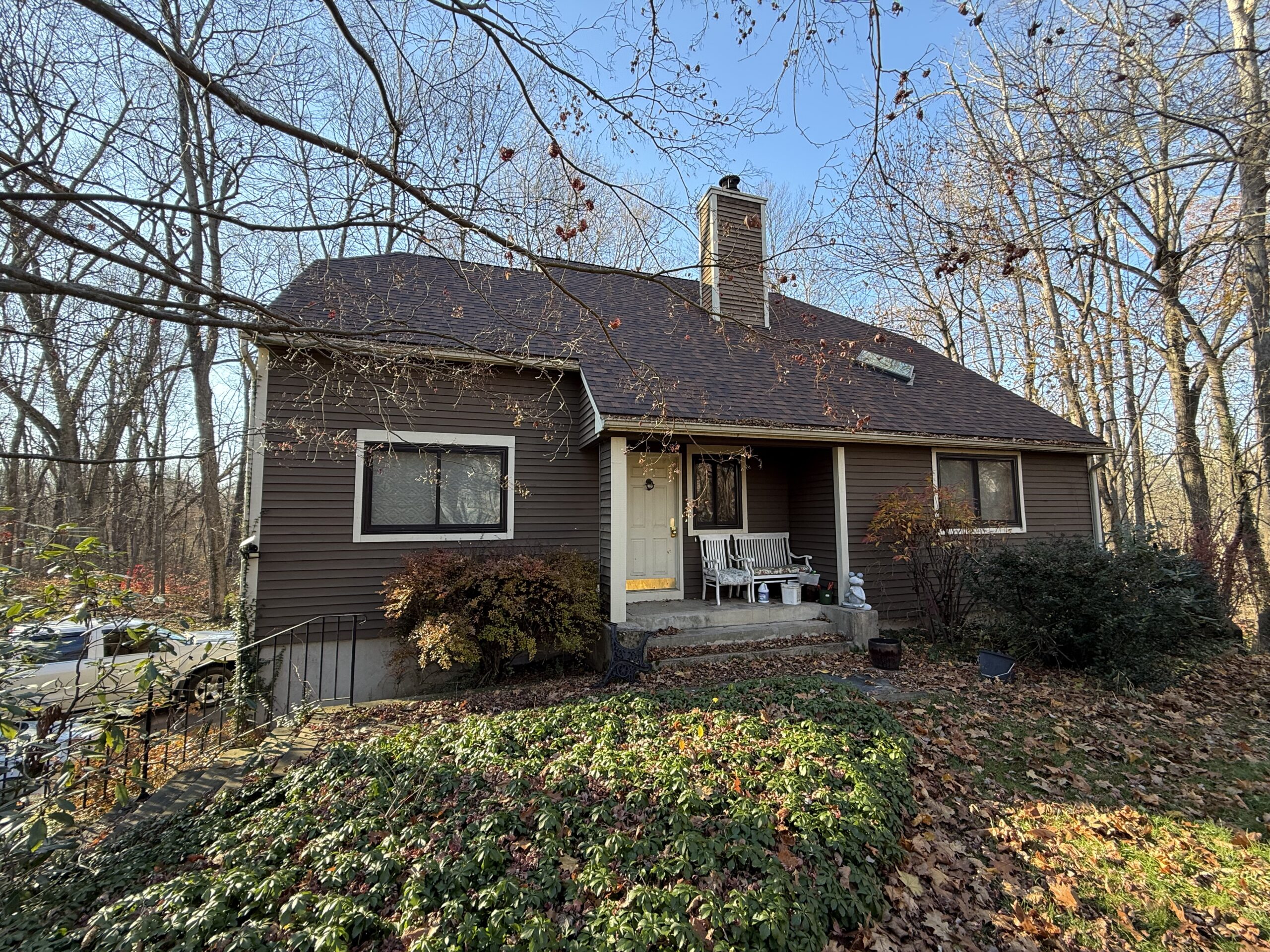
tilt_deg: +4.7
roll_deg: +0.3
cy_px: 476
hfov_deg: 102.1
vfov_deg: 85.7
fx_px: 514
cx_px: 635
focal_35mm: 14
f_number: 2.2
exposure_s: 1/99
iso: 80
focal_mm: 2.22
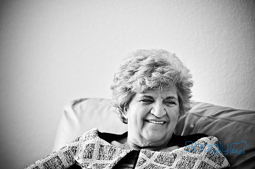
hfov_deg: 8.9
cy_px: 84
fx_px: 1645
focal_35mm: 232
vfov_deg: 5.9
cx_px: 128
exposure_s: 1/100
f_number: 2.8
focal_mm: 155
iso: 200
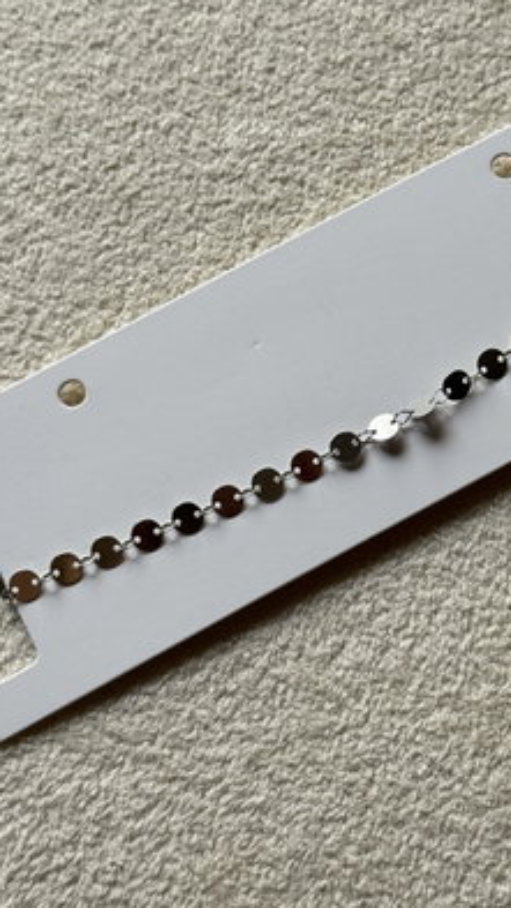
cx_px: 379
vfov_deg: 29.7
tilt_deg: -73.0
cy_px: 403
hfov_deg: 16.9
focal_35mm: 71
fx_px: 1711
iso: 64
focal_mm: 6.76
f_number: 1.78
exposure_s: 1/246
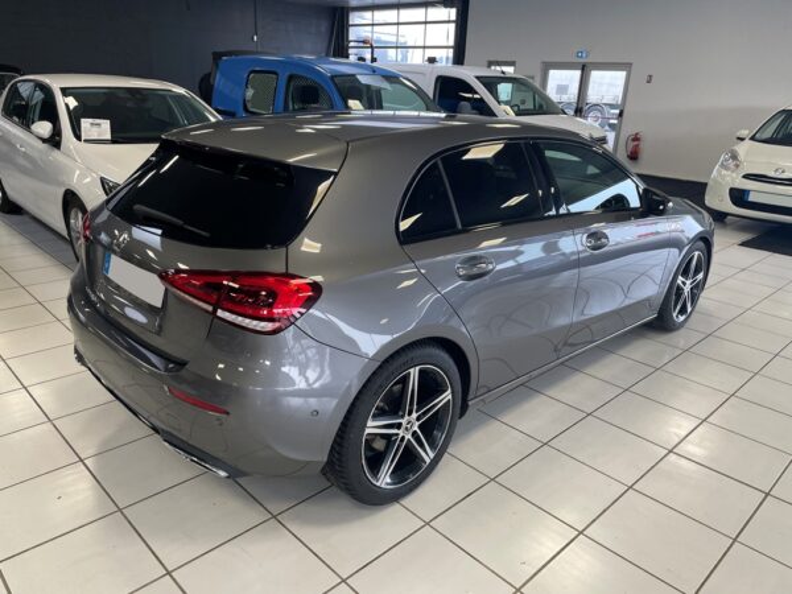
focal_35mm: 26
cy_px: 297
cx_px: 396
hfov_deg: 67.3
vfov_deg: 53.1
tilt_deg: -16.7
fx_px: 595
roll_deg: -0.6
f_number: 1.6
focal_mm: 4.2
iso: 100
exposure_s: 1/121
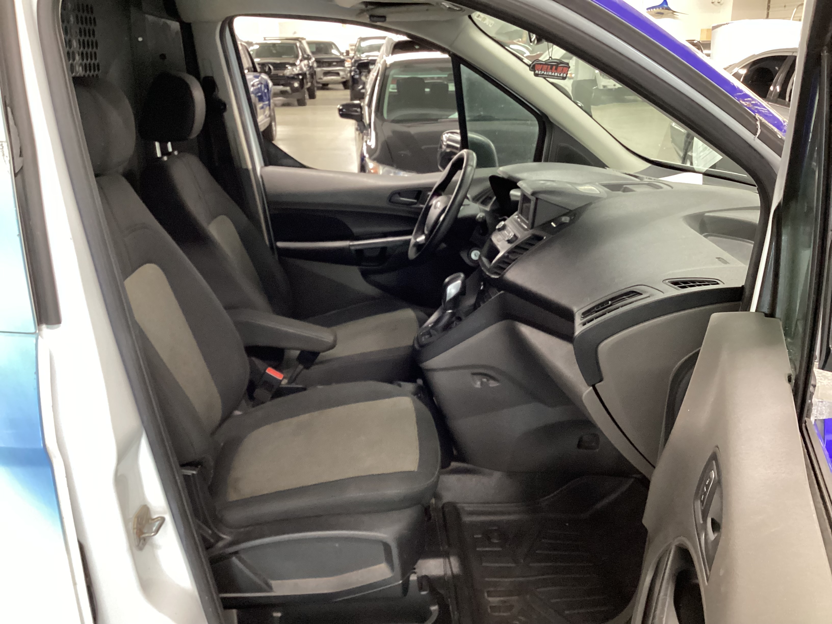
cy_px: 312
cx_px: 416
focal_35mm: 31
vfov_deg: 45.4
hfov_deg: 58.4
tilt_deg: -20.5
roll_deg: +0.7
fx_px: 745
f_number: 2.4
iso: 400
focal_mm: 3.3
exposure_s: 1/25
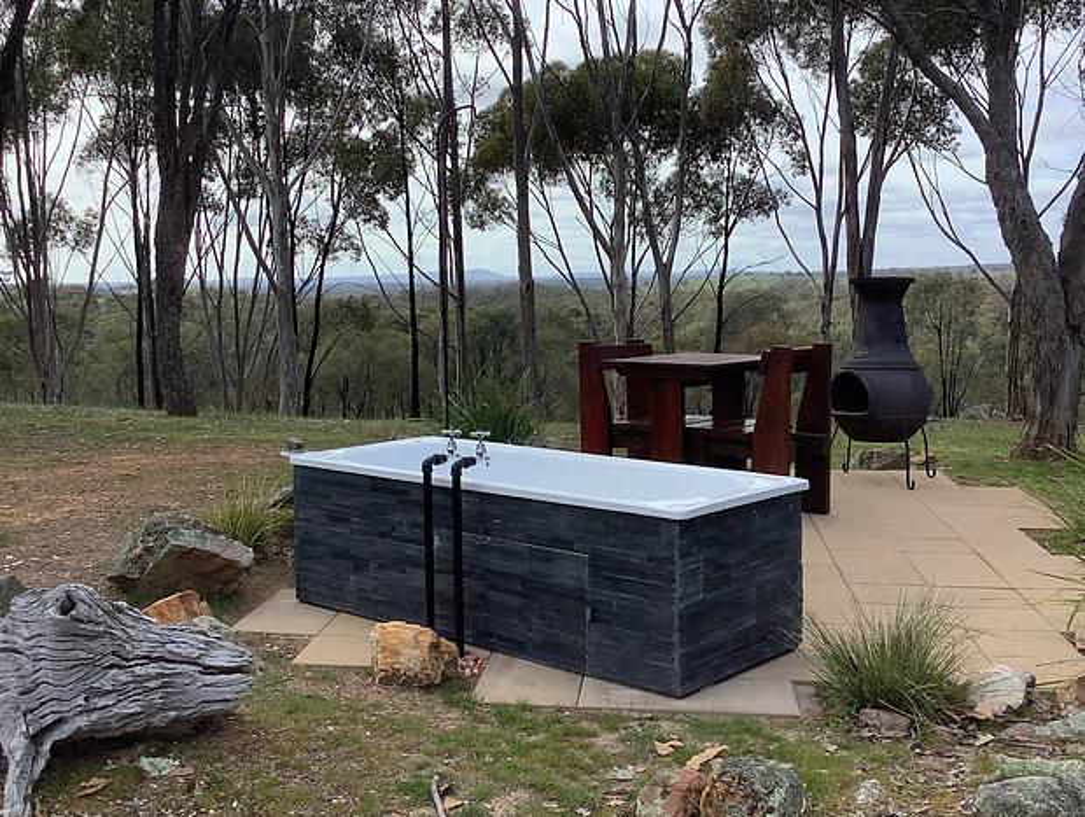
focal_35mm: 31
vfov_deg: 45.6
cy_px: 408
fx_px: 973
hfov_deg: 58.3
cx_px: 542
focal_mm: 3.3
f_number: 2.4
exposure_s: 1/696
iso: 25
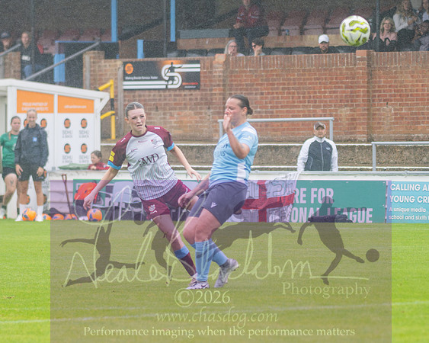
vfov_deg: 4.0
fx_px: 4897
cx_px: 202
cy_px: 176
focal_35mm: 386
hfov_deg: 5.0
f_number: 2.8
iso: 360
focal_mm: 140
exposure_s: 1/1600
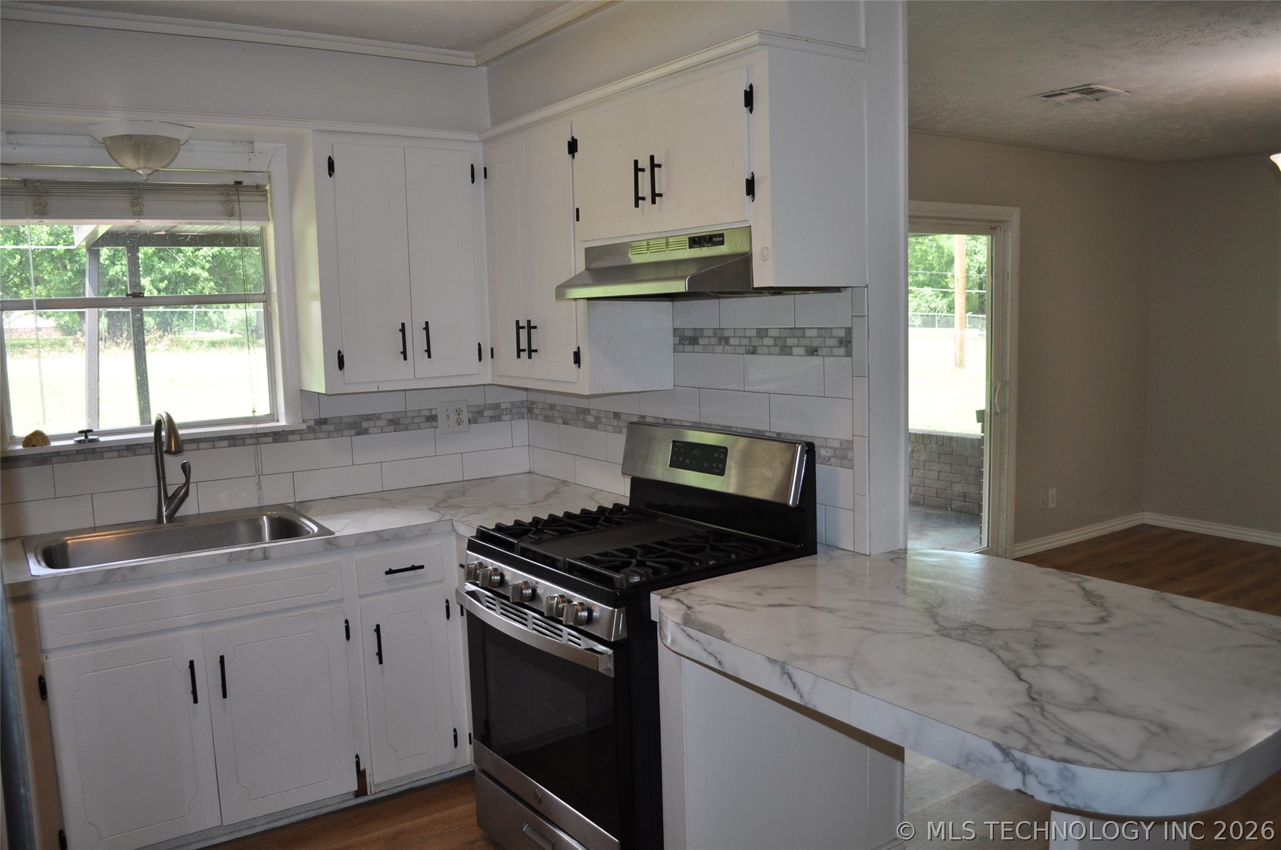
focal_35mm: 27
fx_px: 959
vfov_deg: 47.8
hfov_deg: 67.5
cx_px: 640
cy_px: 425
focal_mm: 18
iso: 400
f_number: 3.5
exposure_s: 1/200
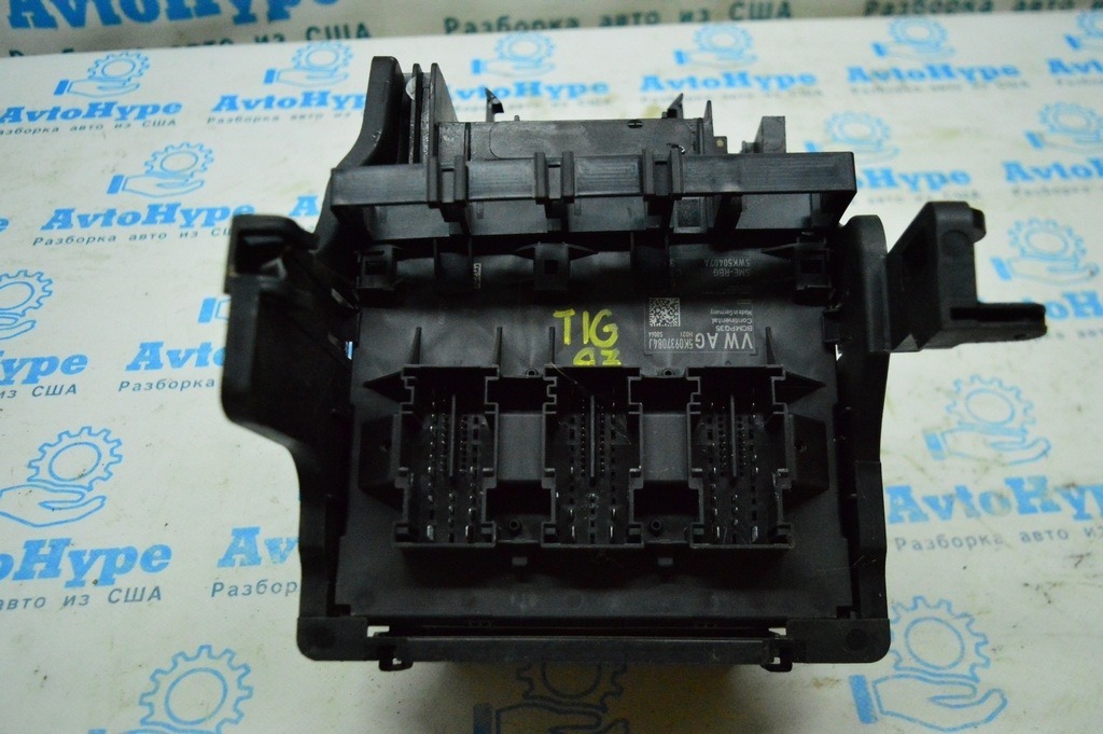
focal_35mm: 33
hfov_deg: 57.3
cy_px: 367
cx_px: 552
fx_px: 1010
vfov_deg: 39.9
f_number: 3.8
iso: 6400
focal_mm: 22
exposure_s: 1/1000
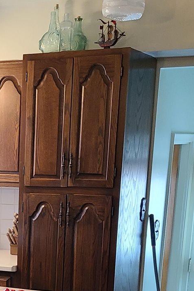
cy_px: 342
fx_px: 711
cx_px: -67
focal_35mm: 88
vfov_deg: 21.6
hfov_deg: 14.8
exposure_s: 1/40
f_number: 1.8
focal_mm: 5.4
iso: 200
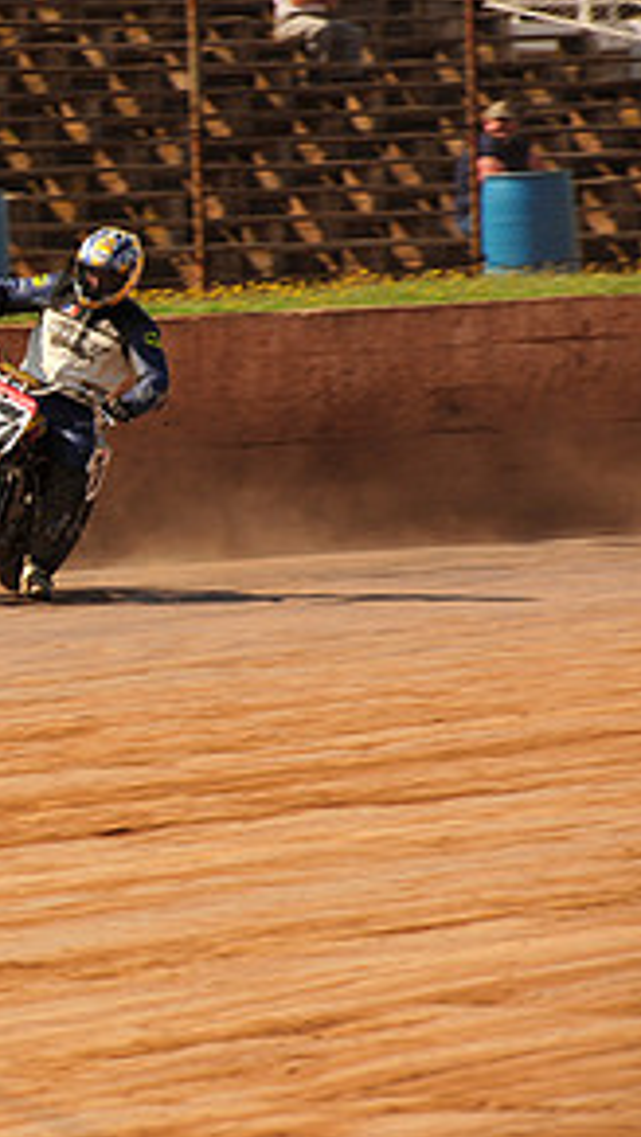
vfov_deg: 5.2
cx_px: -469
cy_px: 496
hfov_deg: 2.9
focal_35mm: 417
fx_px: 12582
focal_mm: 200
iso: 200
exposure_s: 1/400
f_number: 10
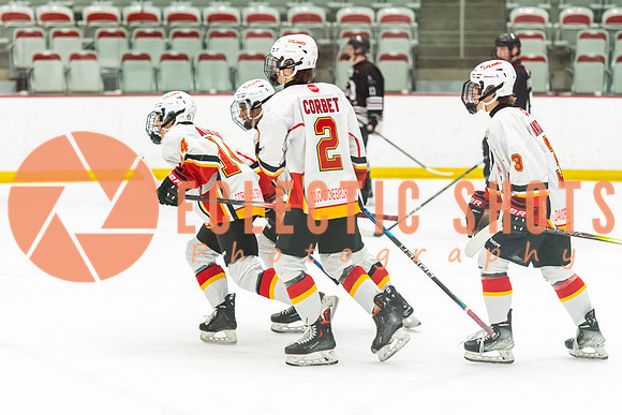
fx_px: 2577
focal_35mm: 149
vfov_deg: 9.2
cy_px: 160
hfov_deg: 13.8
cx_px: 299
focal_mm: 116
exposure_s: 1/640
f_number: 2.8
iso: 3200
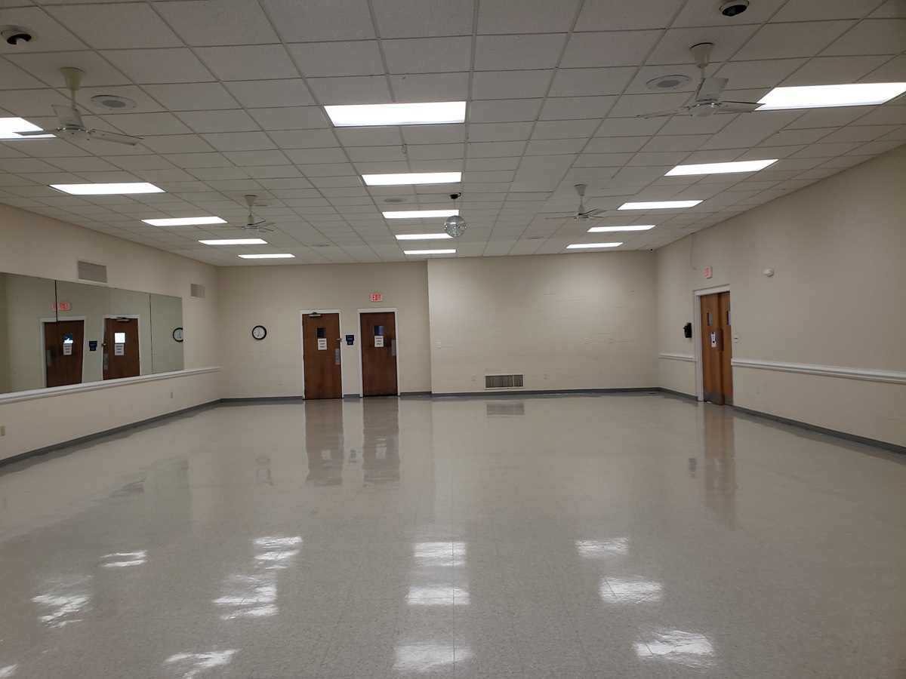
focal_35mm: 26
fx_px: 680
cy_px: 340
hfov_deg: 67.3
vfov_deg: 53.1
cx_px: 453
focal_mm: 4.3
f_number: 2.4
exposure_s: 1/120
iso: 160
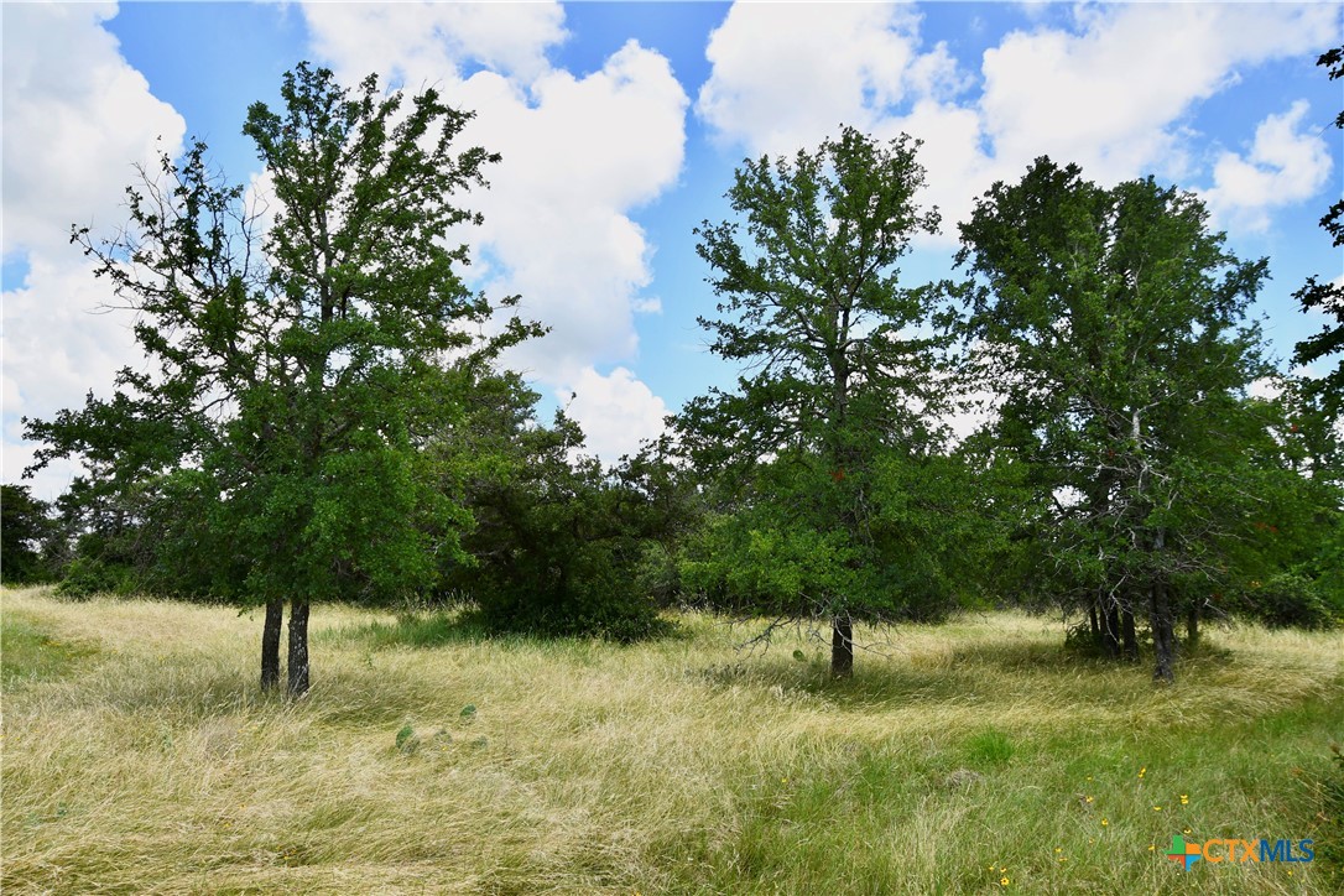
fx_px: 1008
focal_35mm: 27
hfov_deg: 67.4
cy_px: 448
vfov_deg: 47.9
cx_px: 672
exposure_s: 1/250
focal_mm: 18
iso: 100
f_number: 6.3
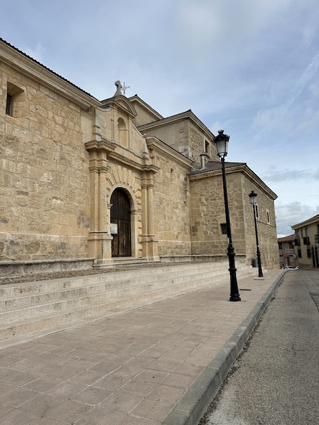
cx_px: 160
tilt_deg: +8.4
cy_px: 212
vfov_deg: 71.6
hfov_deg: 56.8
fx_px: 295
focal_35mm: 24
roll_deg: +0.9
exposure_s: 1/7576
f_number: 1.78
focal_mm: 6.86
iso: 80
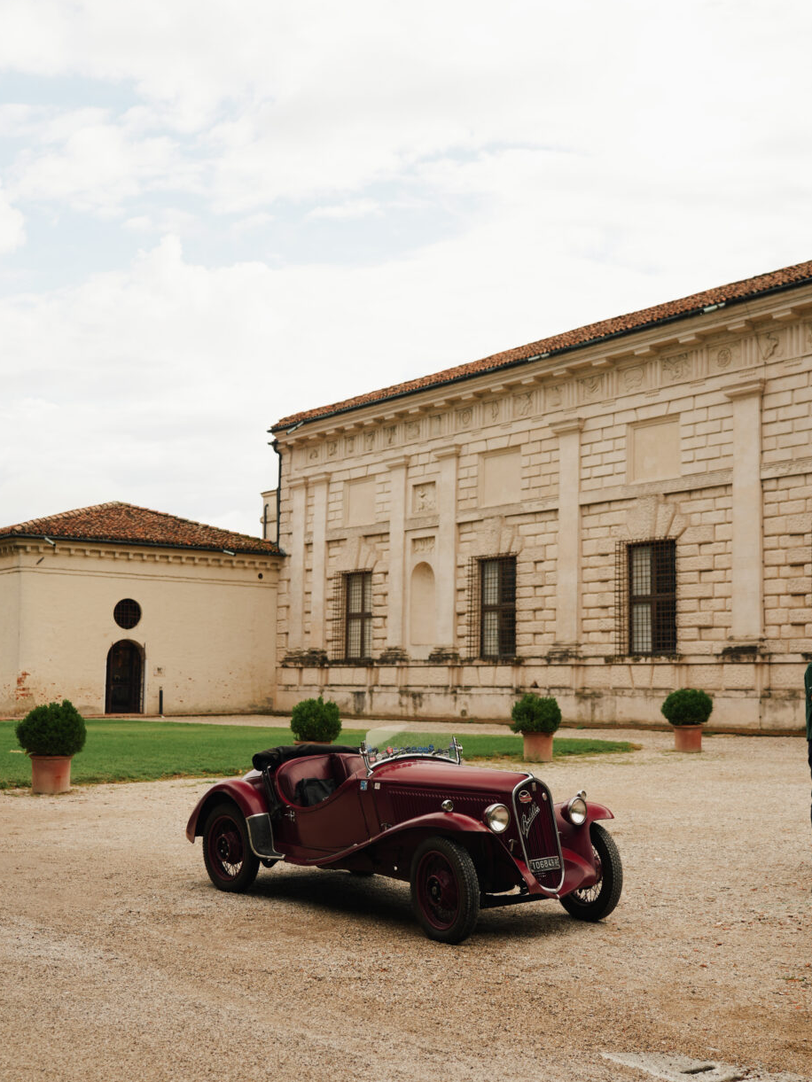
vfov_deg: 43.7
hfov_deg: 33.6
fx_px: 1345
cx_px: 409
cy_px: 616
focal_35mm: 43
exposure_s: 1/250
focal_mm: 39
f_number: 4
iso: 100
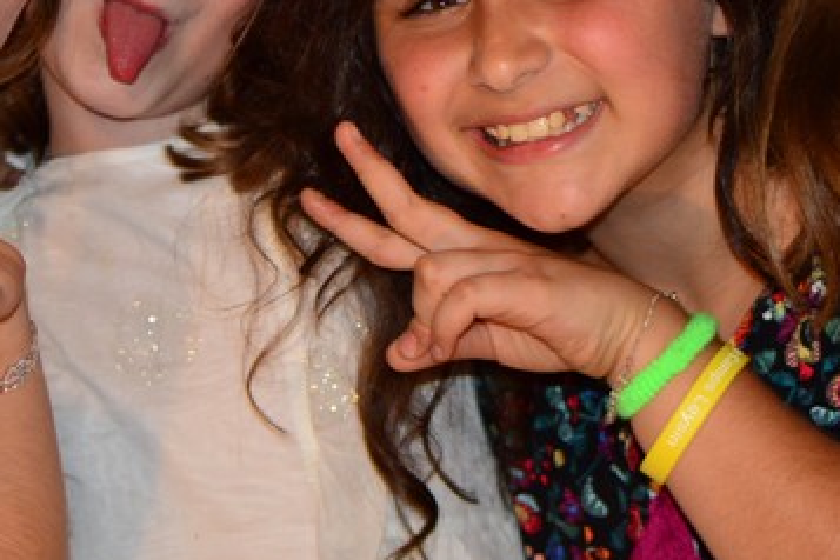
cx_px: 546
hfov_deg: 13.6
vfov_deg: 9.1
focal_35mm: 150
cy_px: 29
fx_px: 3510
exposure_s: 1/60
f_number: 1.8
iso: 200
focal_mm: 35
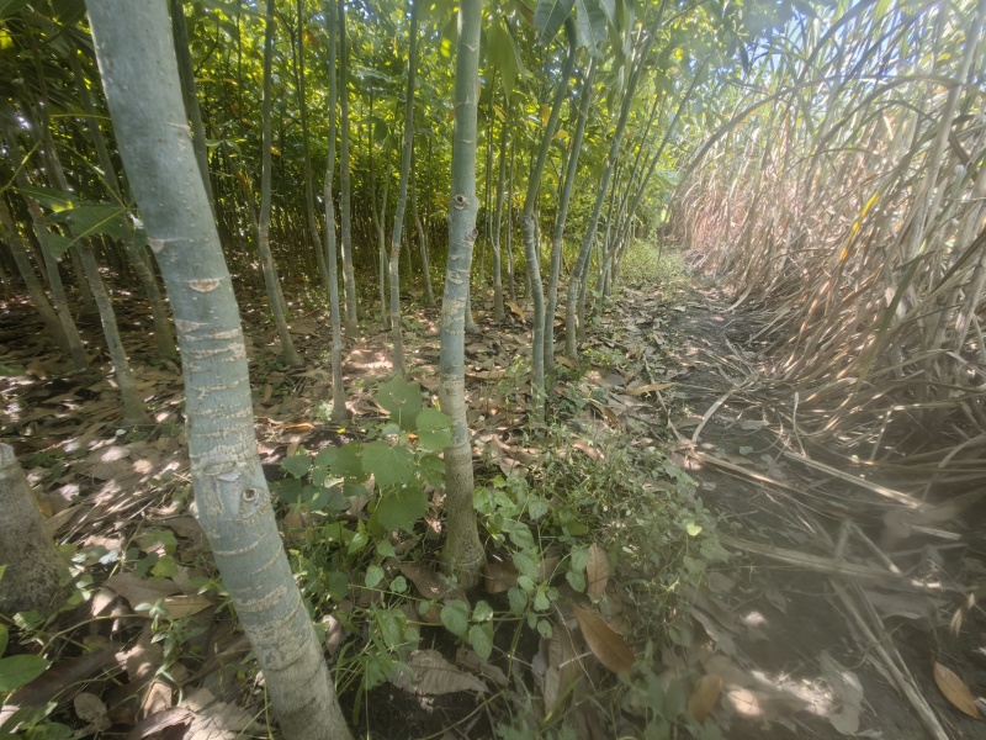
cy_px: 370
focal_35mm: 14
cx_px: 493
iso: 50
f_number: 2.2
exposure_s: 1/100
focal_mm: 1.76
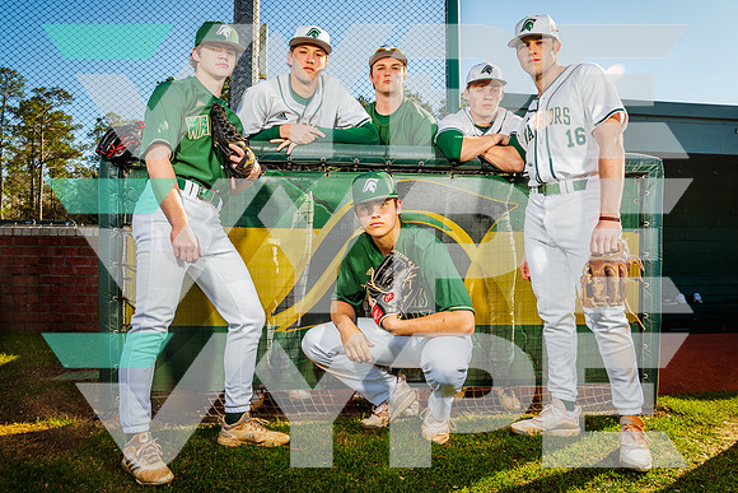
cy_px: 241
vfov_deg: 40.4
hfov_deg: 57.7
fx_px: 669
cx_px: 347
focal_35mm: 33
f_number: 10
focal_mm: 30
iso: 100
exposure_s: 1/125
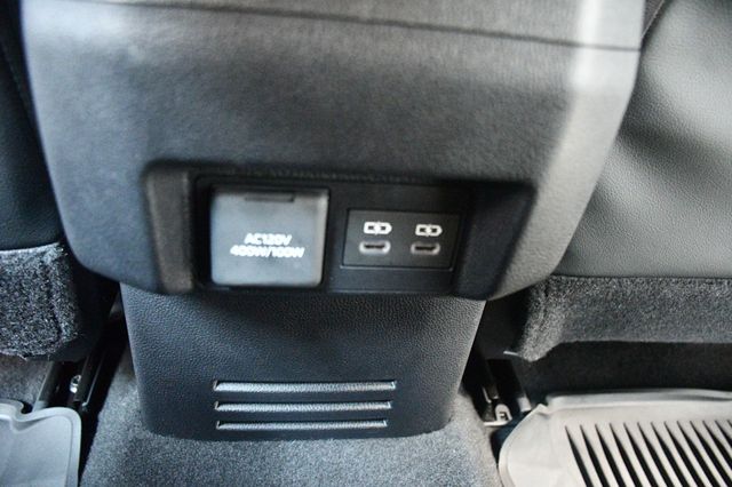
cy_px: 244
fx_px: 549
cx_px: 366
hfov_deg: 67.4
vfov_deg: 47.9
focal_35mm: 27
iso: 12800
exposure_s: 1/13
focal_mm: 18
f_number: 3.5
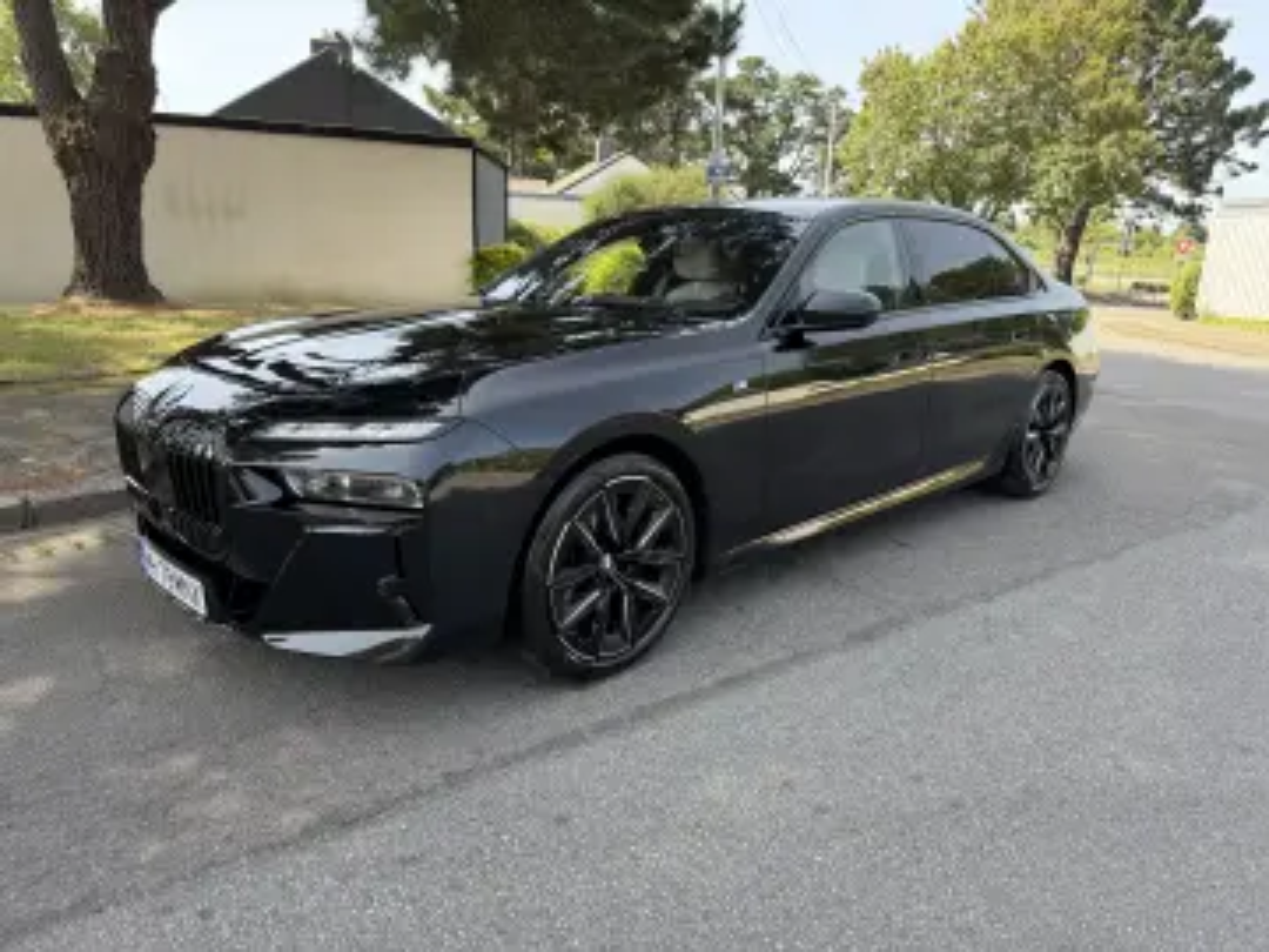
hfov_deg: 71.6
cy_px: 476
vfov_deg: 56.8
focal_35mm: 24
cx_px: 634
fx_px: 880
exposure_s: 1/660
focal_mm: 6.76
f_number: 1.78
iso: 80
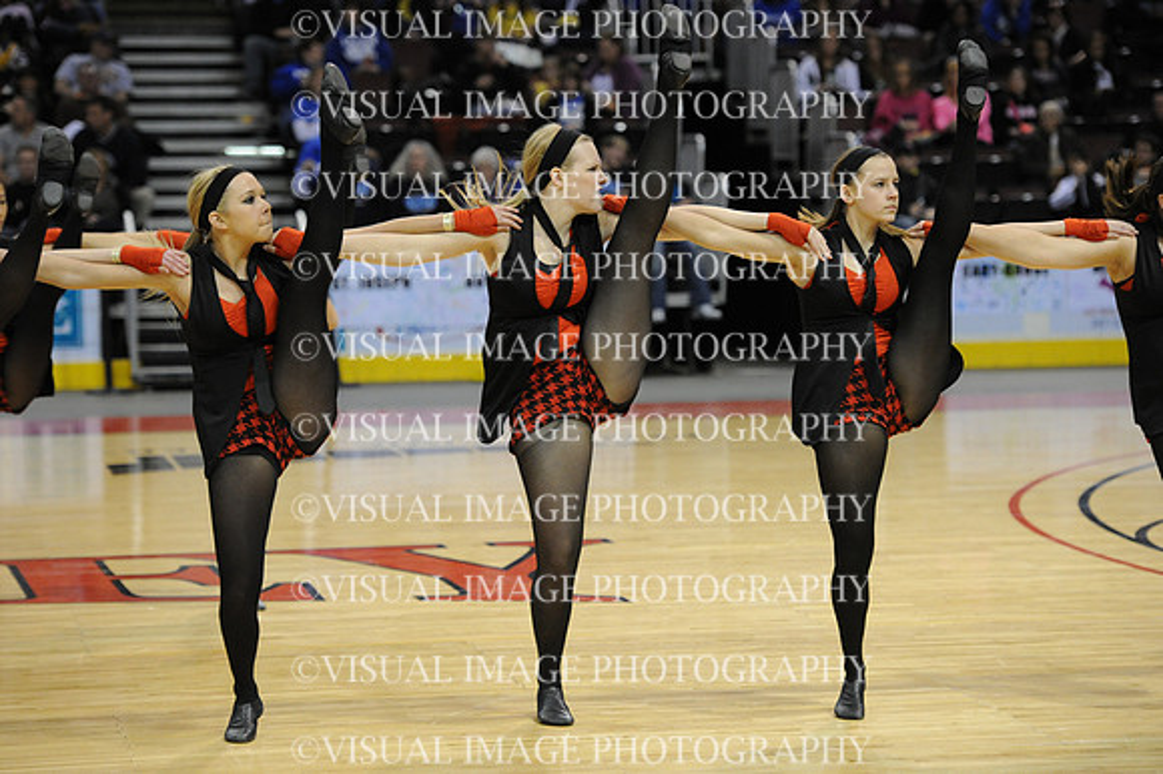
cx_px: 582
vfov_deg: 12.2
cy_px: 387
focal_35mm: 112
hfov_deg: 18.3
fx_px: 3616
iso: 5000
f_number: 3.2
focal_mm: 112
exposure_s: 1/640
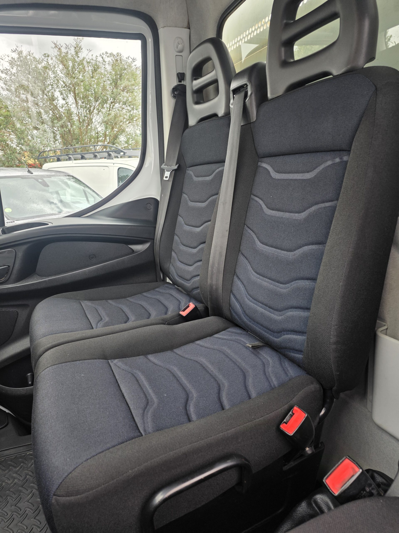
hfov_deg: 58.9
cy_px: 266
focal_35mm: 23
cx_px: 200
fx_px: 353
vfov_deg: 73.9
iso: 64
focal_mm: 6.25
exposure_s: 1/180
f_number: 1.7
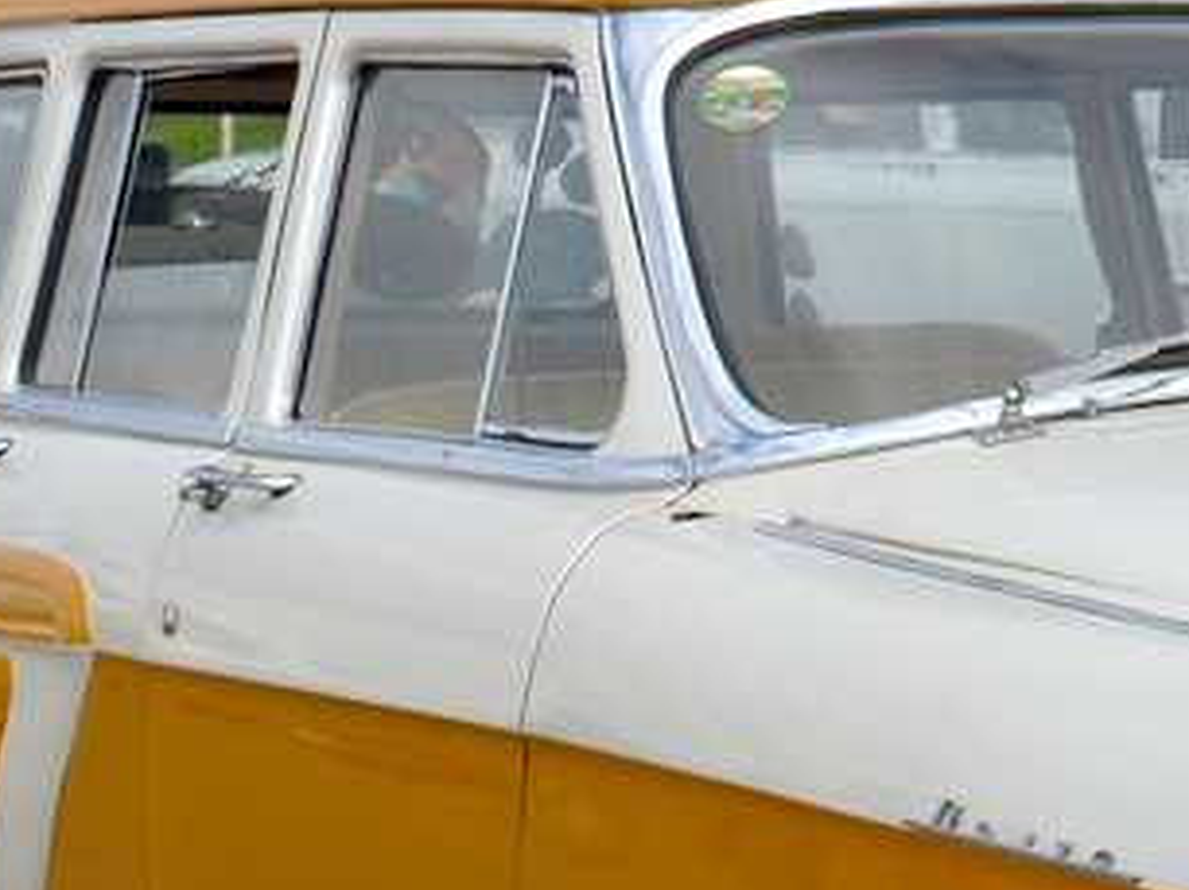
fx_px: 6212
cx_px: 1531
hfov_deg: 10.7
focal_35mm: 181
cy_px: 661
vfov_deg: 8.2
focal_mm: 32
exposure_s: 1/320
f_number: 9
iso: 100
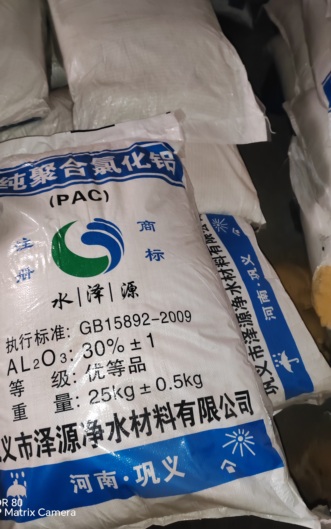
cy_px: 262
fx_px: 419
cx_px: 136
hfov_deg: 43.0
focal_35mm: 29
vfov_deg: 64.6
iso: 6400
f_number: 1.8
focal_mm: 6.14
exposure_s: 1/50
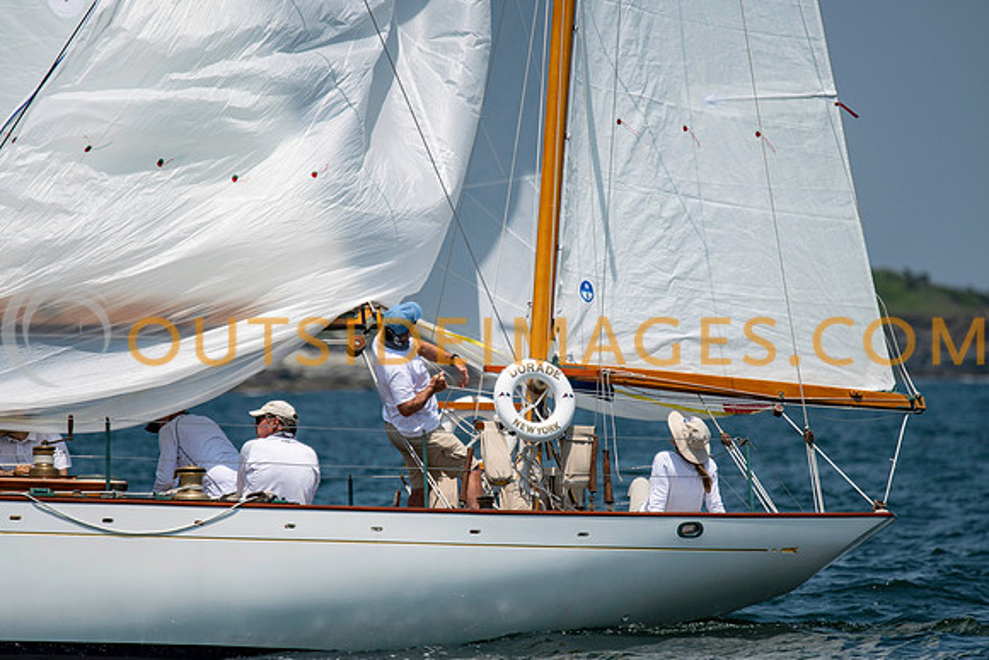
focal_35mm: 450
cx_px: 494
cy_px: 330
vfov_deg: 3.1
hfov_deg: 4.6
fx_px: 12365
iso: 200
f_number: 4
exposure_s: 1/5000
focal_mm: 300
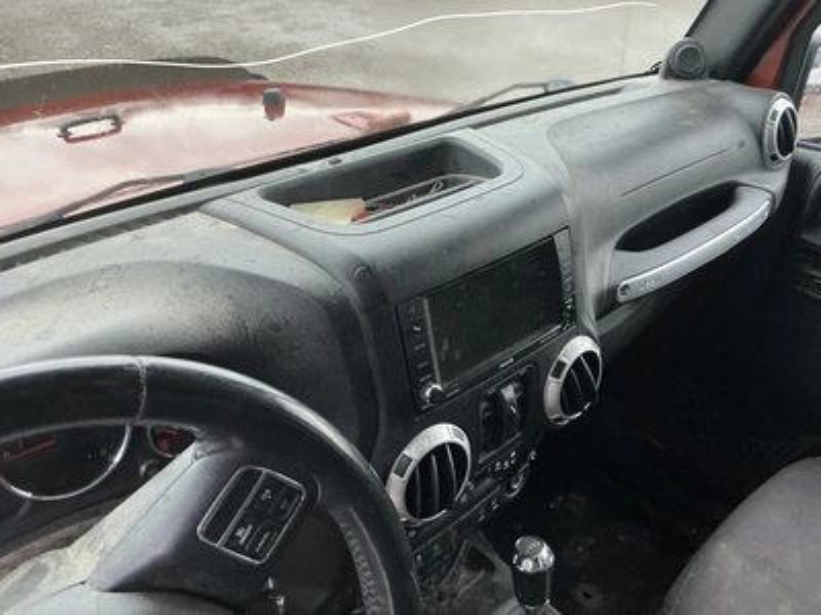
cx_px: 410
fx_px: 664
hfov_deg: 63.4
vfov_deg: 49.7
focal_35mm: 28
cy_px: 308
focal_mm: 3
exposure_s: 1/109
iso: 64
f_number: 1.8
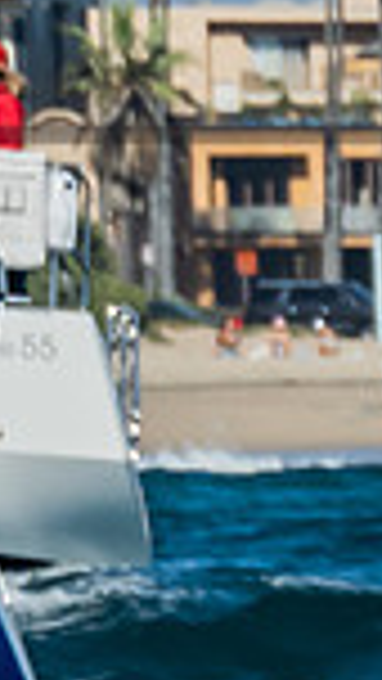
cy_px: -212
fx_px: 22209
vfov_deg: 1.7
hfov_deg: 1.0
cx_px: -1870
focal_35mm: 1234
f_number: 6.3
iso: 160
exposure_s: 1/500
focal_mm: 125
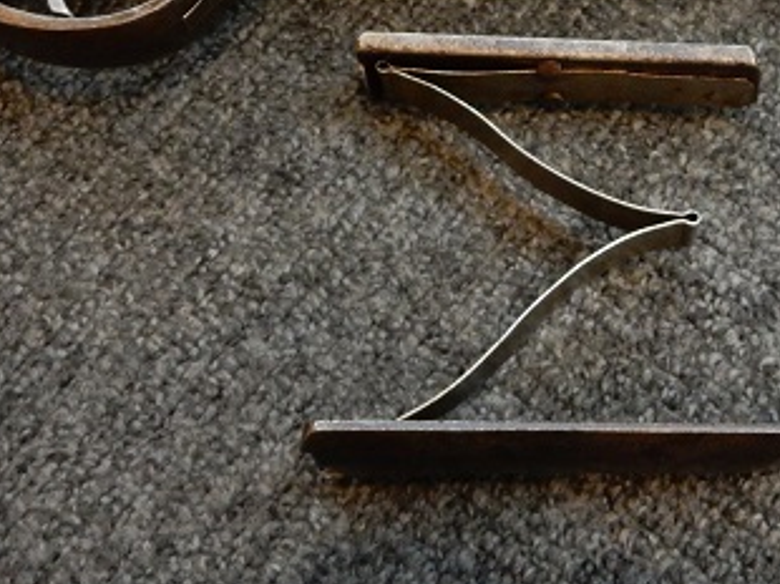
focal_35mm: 63
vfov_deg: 22.5
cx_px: 528
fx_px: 1418
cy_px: 16
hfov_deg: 30.5
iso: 500
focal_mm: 5.4
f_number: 4
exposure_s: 1/8
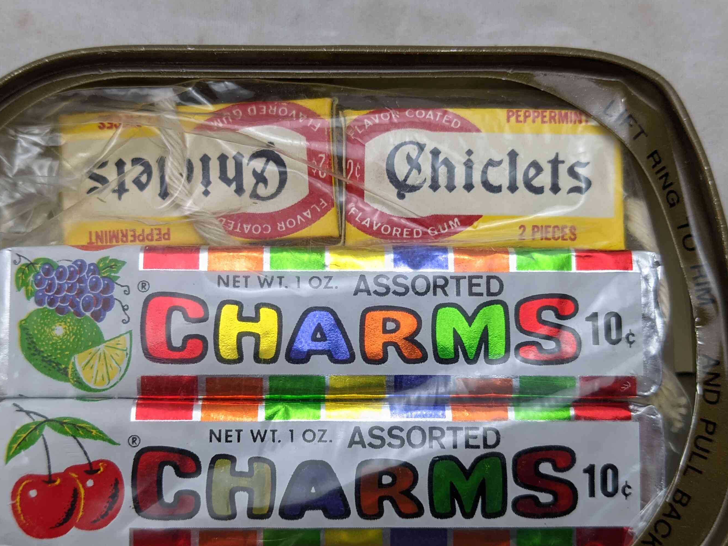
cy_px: 283
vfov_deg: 35.1
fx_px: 862
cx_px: 349
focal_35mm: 41
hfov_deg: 45.8
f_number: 1.73
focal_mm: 4.38
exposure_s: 1/121
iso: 50
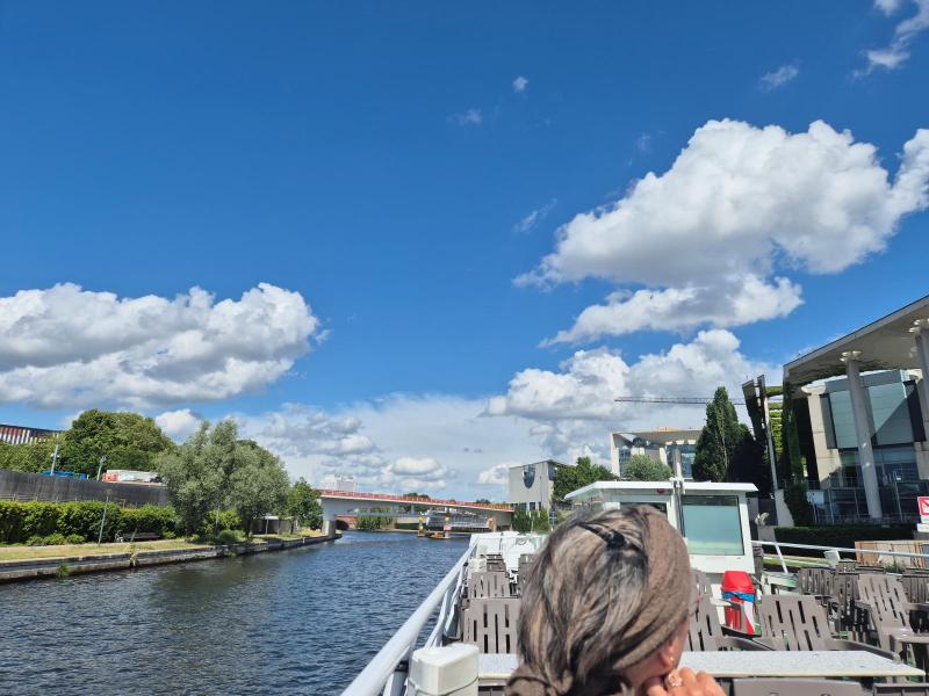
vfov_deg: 58.9
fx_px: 617
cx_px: 464
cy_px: 348
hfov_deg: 73.9
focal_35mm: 23
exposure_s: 1/2888
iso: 25
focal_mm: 5.4
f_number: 1.8
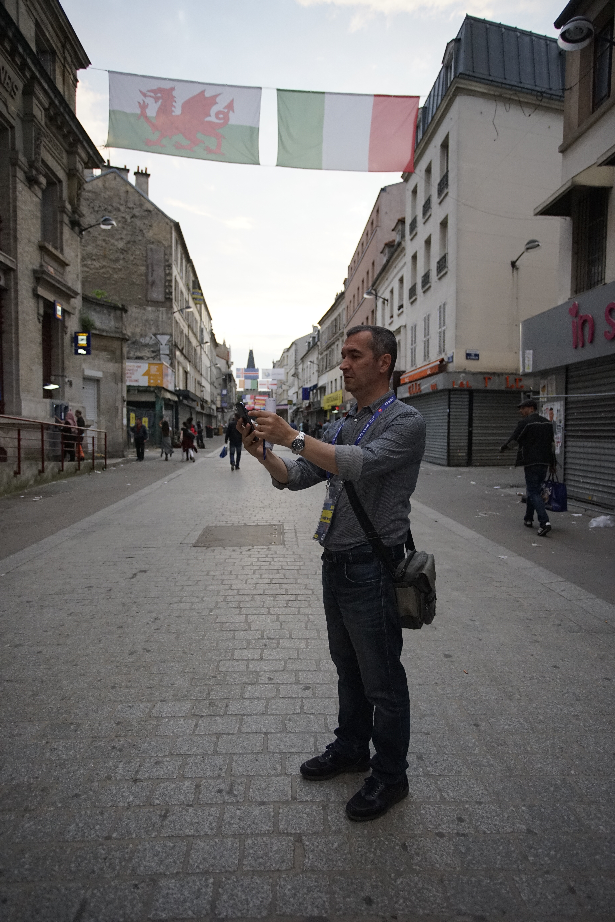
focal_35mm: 22
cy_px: 461
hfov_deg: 57.2
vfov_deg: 78.6
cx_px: 308
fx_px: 564
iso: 3200
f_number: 4
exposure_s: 1/640
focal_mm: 22
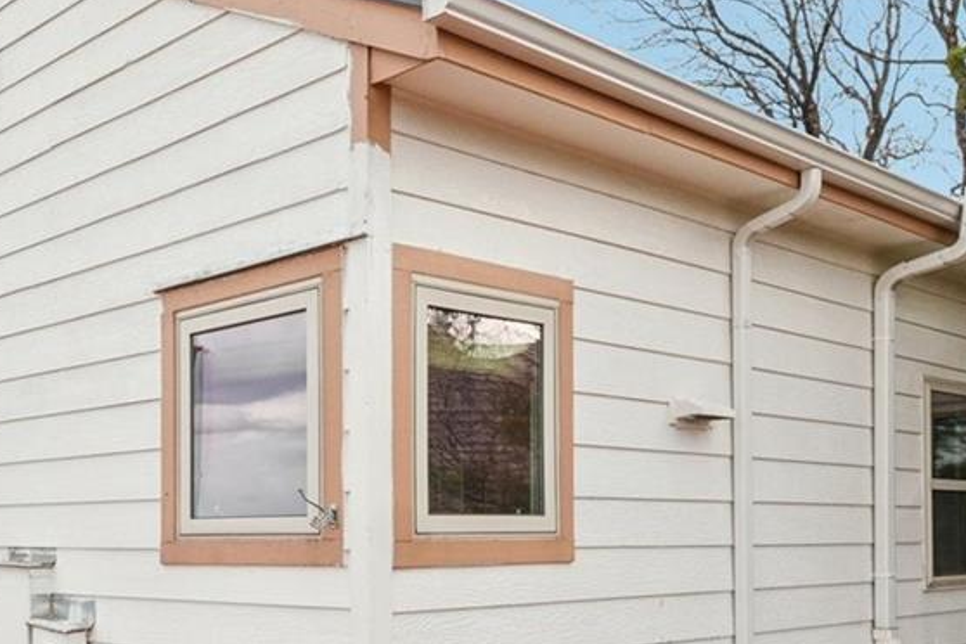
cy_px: 445
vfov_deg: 30.9
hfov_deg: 43.4
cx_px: 196
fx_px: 1154
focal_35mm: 43
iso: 800
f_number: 8
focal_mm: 10
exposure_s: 1/320
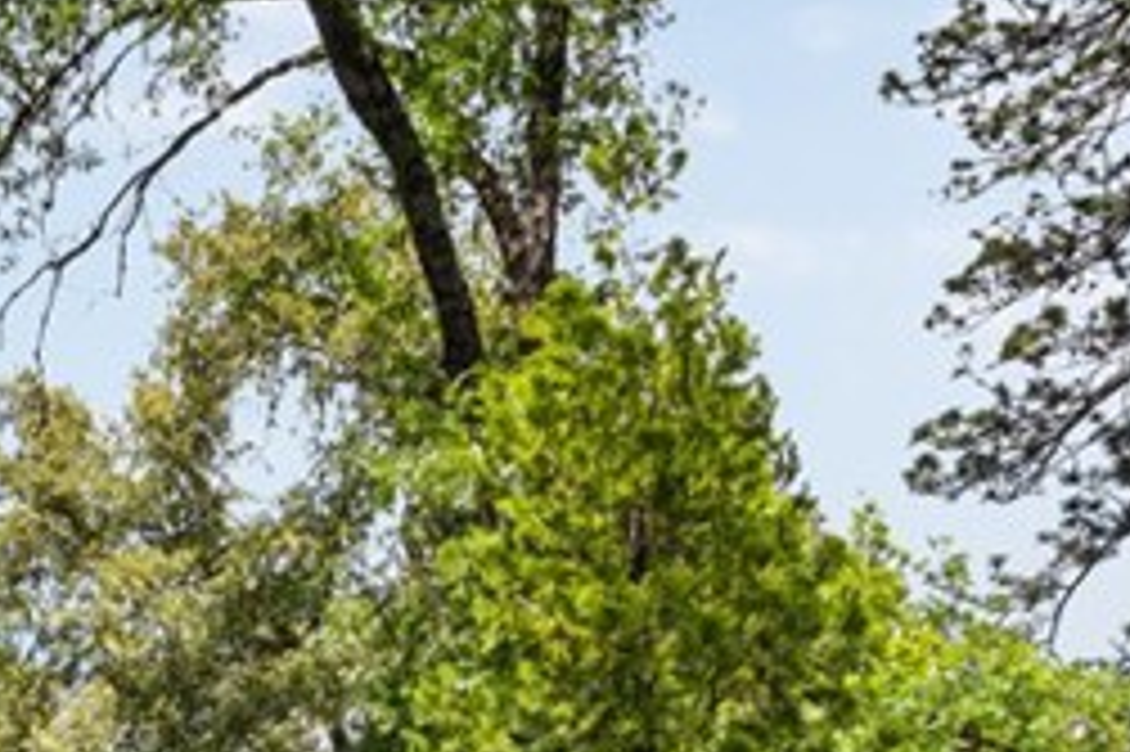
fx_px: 3074
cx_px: -189
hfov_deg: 19.7
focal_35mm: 98
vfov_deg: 12.5
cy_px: 1452
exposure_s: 1/100
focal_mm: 24
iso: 250
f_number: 5.6
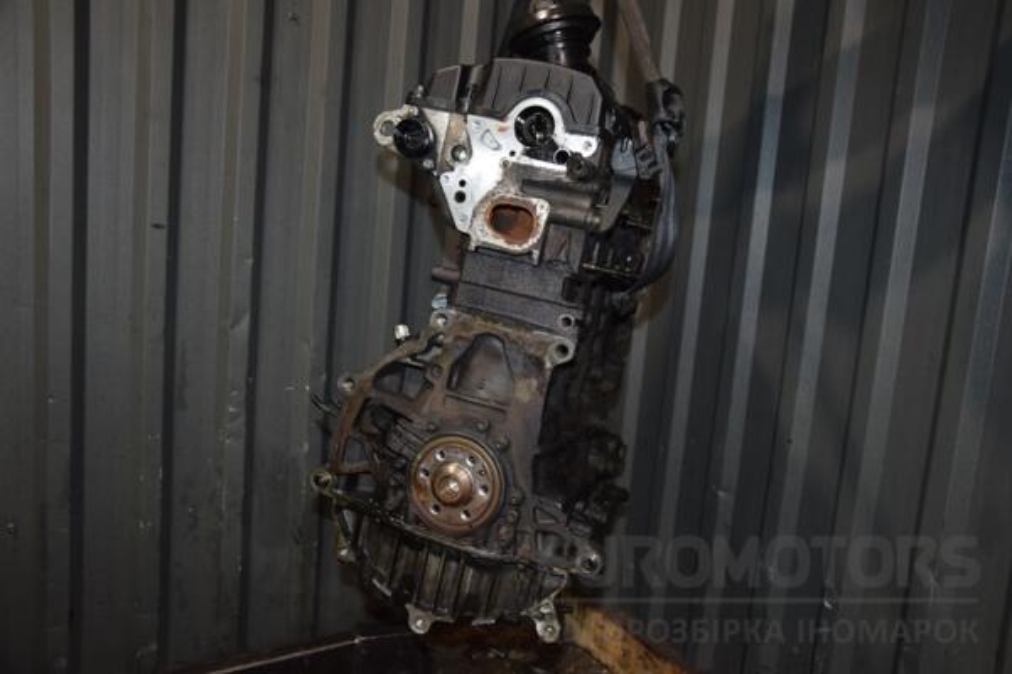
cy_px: 337
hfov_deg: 57.2
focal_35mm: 33
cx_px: 506
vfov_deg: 40.0
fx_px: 928
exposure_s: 1/60
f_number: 5
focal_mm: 22
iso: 800
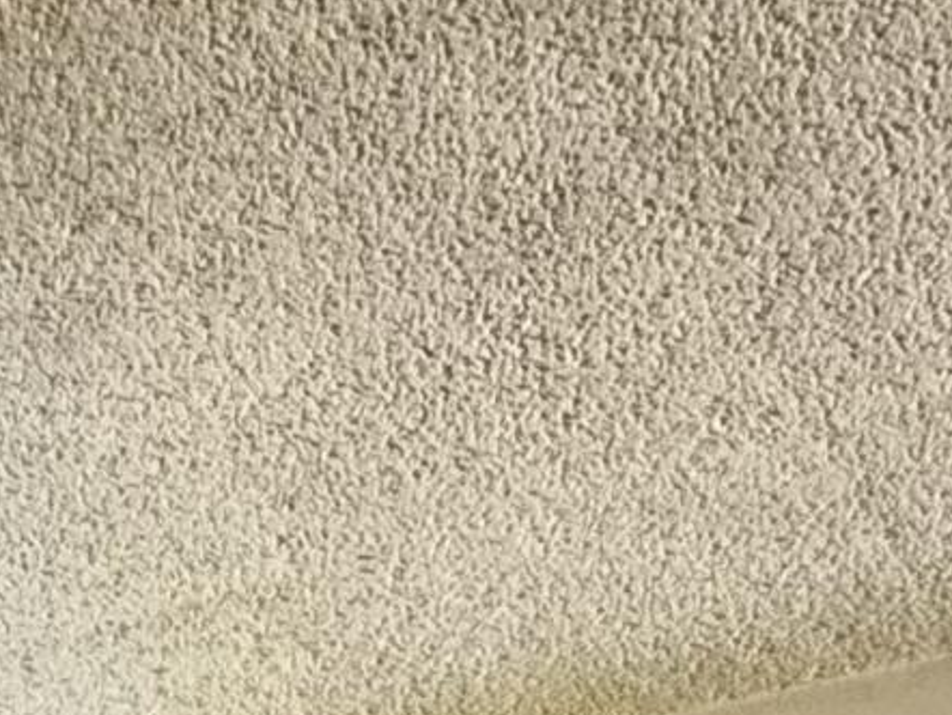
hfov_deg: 19.9
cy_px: 2171
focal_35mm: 95
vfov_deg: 10.6
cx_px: -24
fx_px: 2614
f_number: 2.2
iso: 320
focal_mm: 2.22
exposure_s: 1/99
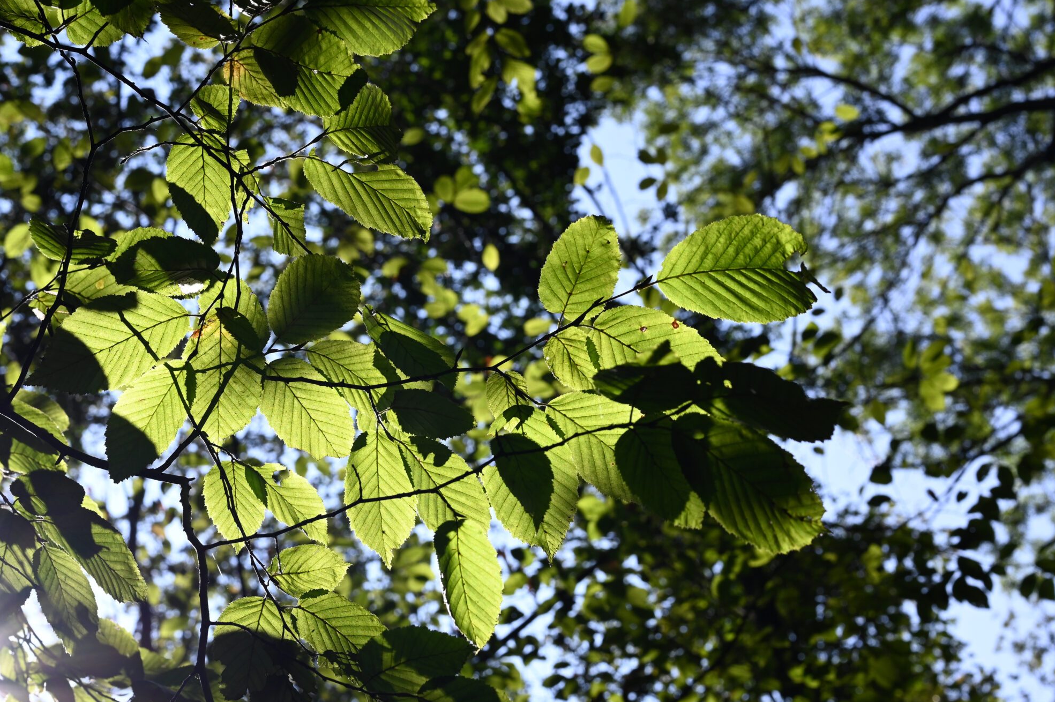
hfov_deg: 31.0
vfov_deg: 20.9
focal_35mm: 65
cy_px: 417
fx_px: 1904
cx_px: 480
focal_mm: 50
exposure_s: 1/250
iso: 200
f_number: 10
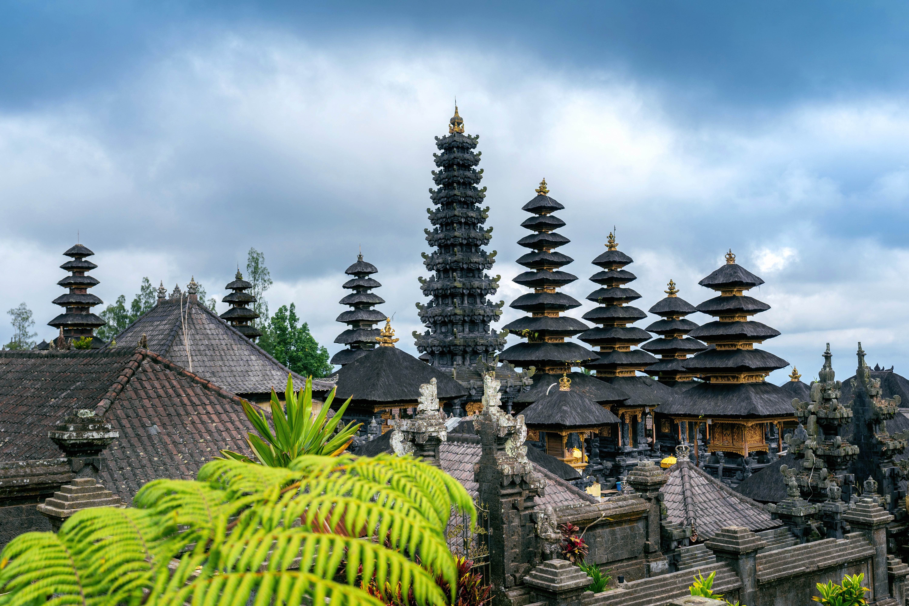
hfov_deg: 54.4
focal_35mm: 35
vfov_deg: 37.9
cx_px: 454
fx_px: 884
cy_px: 303
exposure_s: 1/320
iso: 100
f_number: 6.3
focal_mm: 35
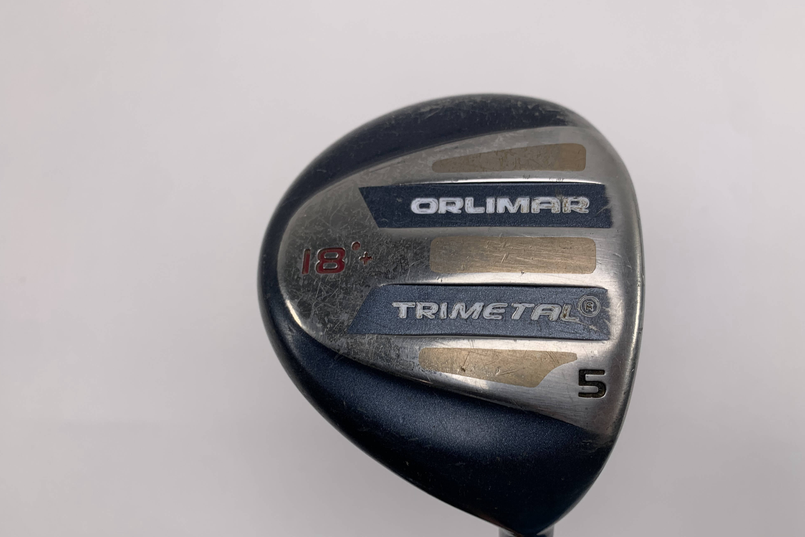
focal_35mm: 28
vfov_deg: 46.3
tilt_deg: -77.4
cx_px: 408
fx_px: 626
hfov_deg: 65.5
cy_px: 304
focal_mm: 4.25
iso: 25
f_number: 1.8
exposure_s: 1/261
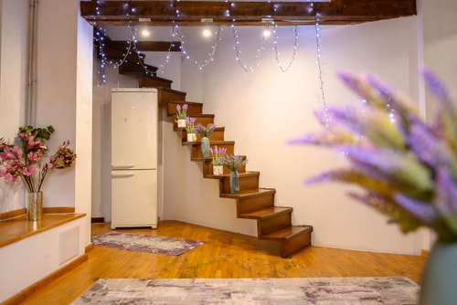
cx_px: 237
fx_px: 368
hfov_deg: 63.6
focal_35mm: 29
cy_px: 146
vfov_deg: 45.0
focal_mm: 24
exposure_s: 1/320
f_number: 2.8
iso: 4000
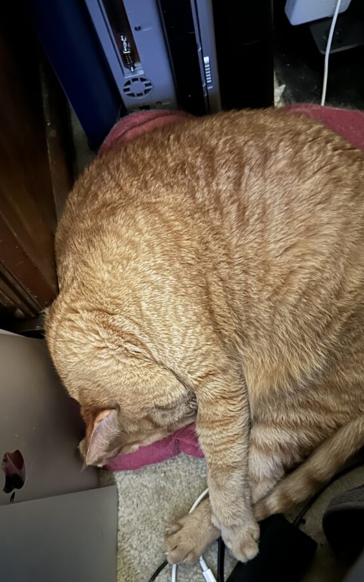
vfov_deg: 64.5
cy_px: 315
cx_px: 180
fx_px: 460
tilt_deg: -75.4
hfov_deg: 43.1
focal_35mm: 29
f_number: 1.78
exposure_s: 1/9
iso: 2500
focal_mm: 6.86
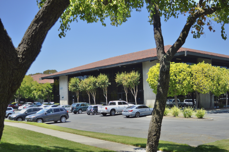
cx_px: 114
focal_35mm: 40
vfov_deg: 33.0
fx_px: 257
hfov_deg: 48.0
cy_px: 76
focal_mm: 27
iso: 400
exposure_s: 1/2500
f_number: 4
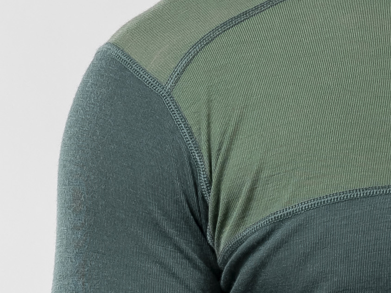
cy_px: 963
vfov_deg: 2.3
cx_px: 475
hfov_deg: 3.1
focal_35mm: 632
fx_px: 7138
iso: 100
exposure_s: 1/160
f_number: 10
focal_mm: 70
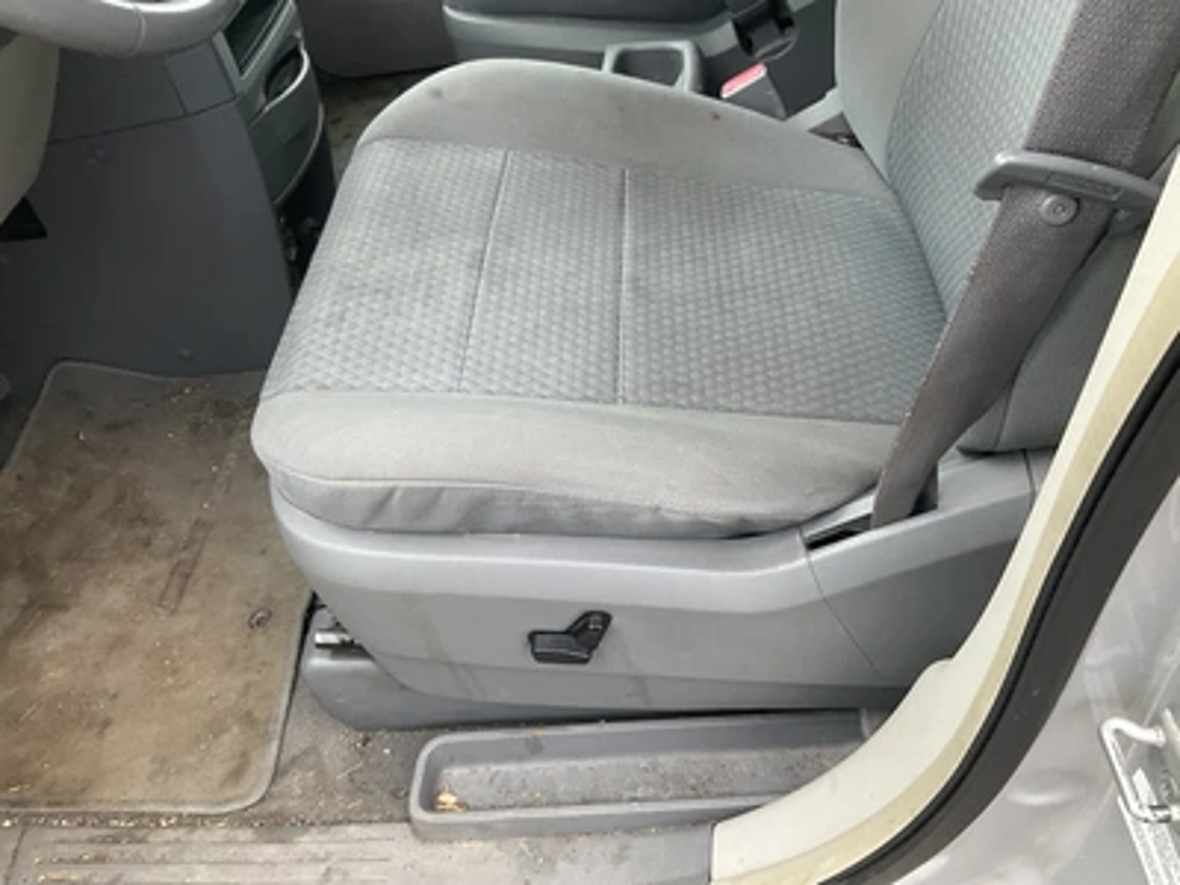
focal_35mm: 29
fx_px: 989
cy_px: 442
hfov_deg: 61.7
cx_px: 590
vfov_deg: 48.2
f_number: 1.8
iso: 25
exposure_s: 1/172
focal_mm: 3
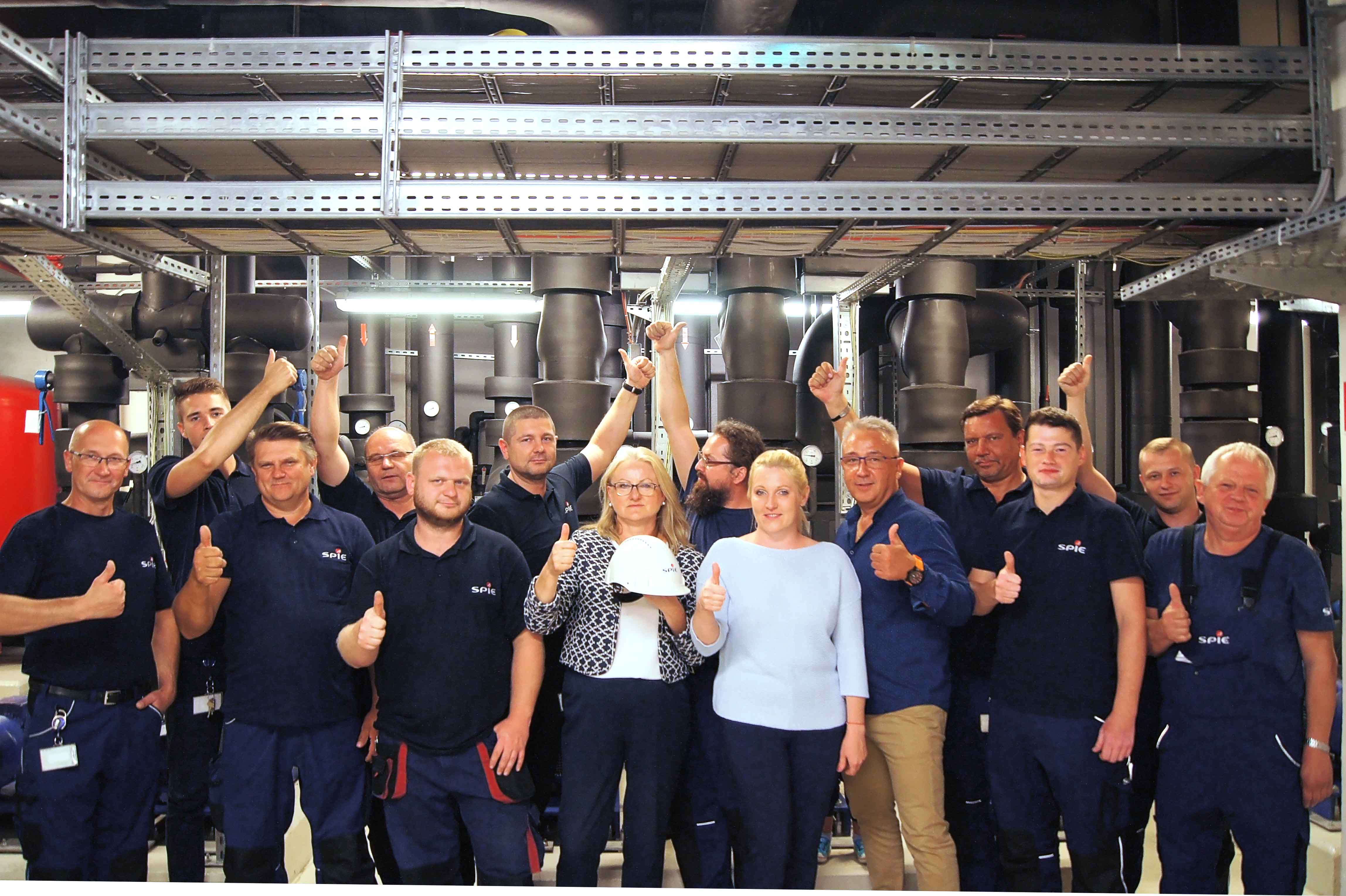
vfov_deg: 47.9
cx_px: 673
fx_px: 1009
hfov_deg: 67.4
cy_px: 448
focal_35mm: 27
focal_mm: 18
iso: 500
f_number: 3.5
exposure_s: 1/30
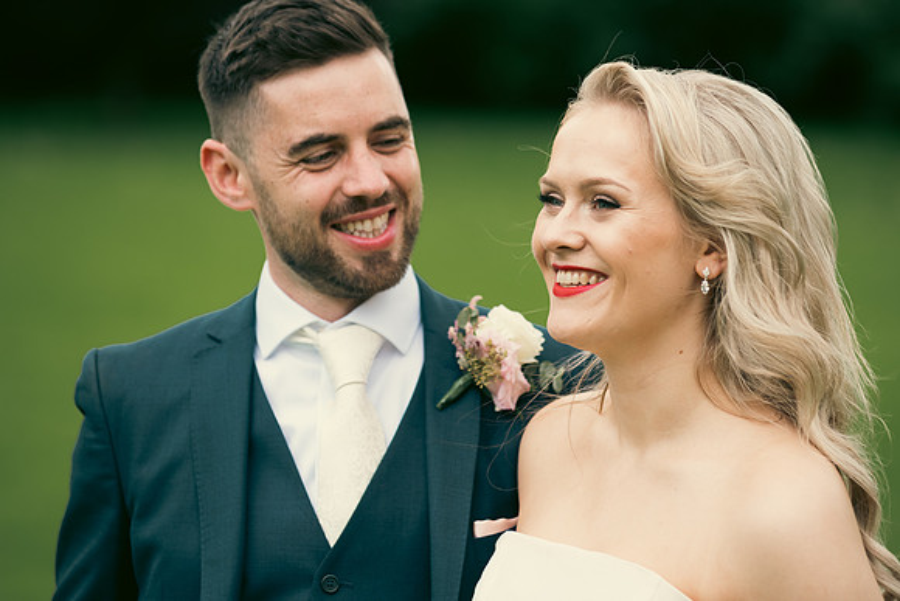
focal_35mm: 170
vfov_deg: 8.1
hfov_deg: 12.1
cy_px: 300
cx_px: 450
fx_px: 4251
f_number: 3.5
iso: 160
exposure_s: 1/320
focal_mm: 170
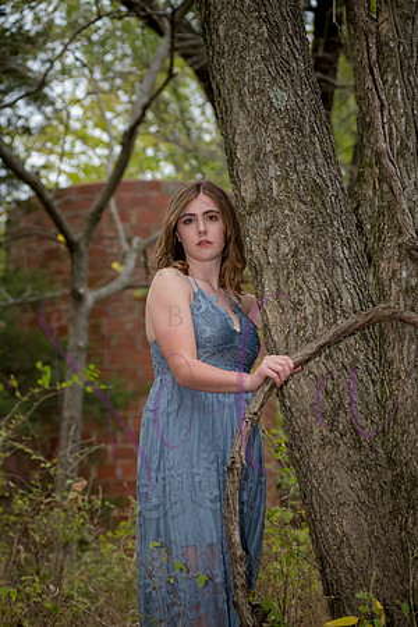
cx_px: 209
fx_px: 1393
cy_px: 314
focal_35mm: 80
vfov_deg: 25.4
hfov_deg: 17.1
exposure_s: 1/320
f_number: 4.5
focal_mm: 80
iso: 1250
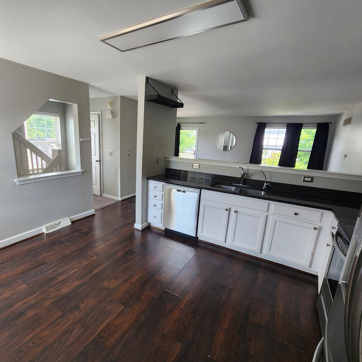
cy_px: 189
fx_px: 189
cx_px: 157
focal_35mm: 16
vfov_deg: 87.4
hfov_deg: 86.9
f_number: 2.2
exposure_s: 1/60
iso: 80
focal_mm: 2.2
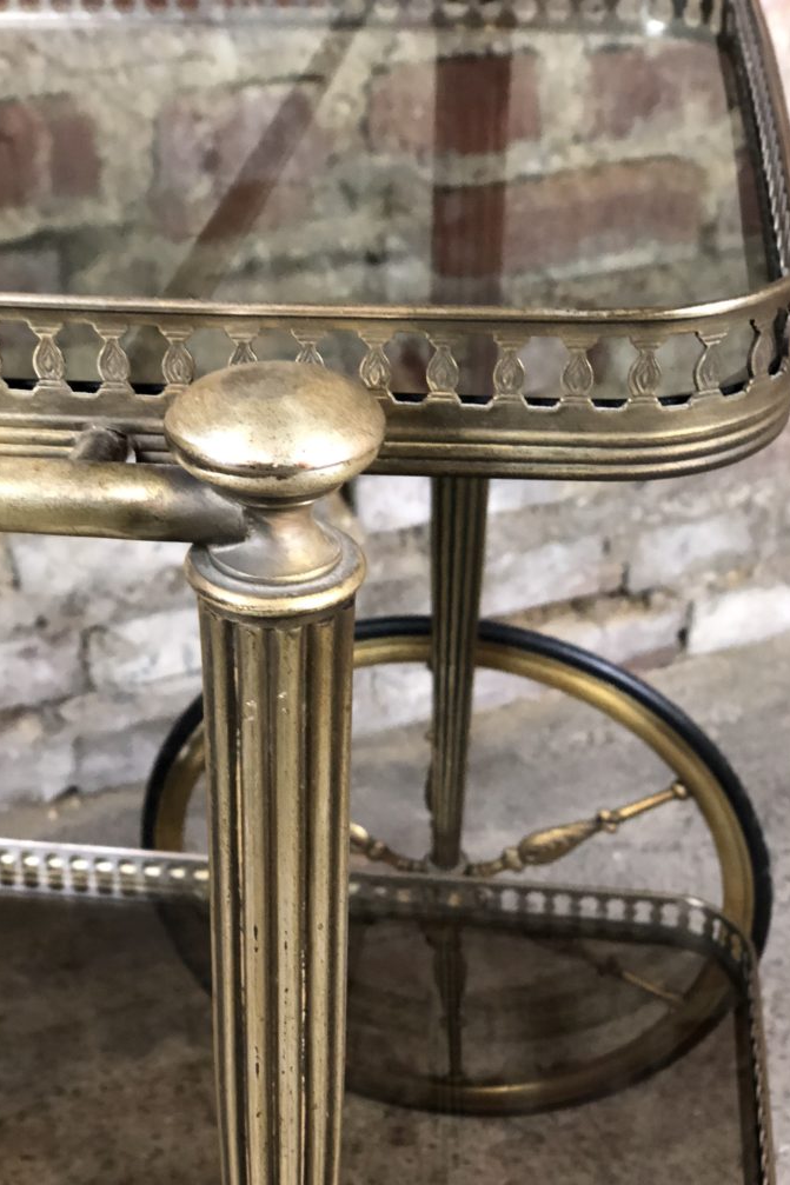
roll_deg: +0.4
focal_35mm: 55
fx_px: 1811
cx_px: 352
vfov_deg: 36.3
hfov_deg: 24.6
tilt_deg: -29.8
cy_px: 601
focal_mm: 6
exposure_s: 1/17
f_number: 2.4
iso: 160
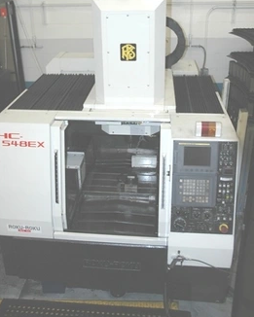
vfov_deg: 47.6
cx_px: 127
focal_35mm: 38
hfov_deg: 39.2
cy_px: 125
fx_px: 357
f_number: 3.8
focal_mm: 22
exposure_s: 1/60
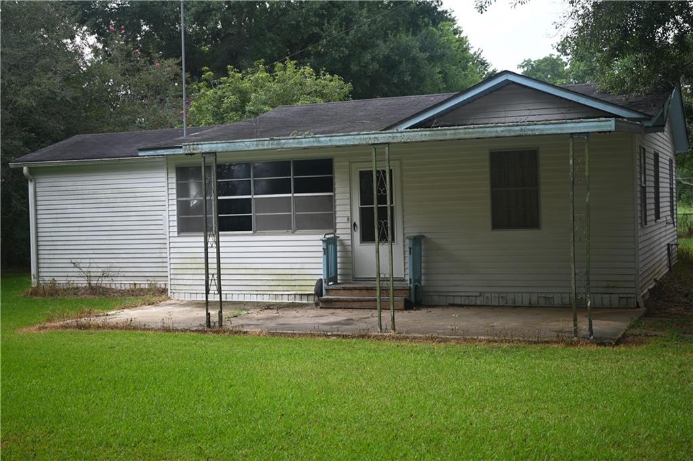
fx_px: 962
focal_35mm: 50
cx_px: 346
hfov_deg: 39.6
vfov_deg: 26.9
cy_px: 230
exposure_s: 1/100
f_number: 6.3
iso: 100
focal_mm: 50
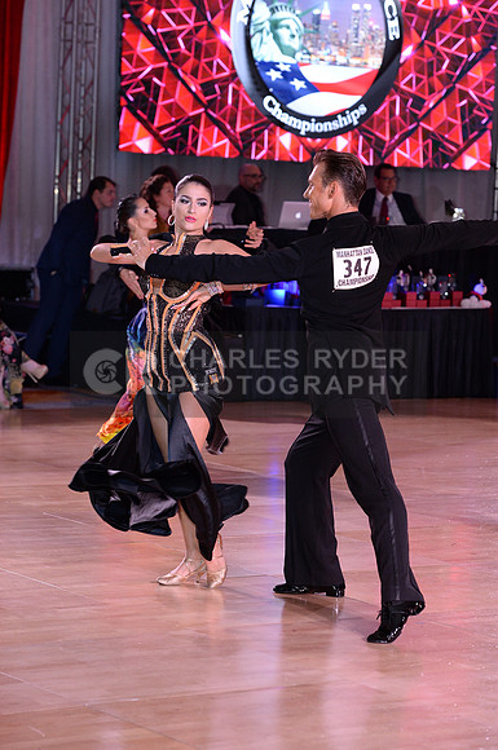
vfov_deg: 16.8
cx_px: 249
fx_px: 2539
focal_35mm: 122
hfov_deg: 11.2
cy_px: 375
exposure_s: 1/250
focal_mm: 122
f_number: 5
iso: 2000
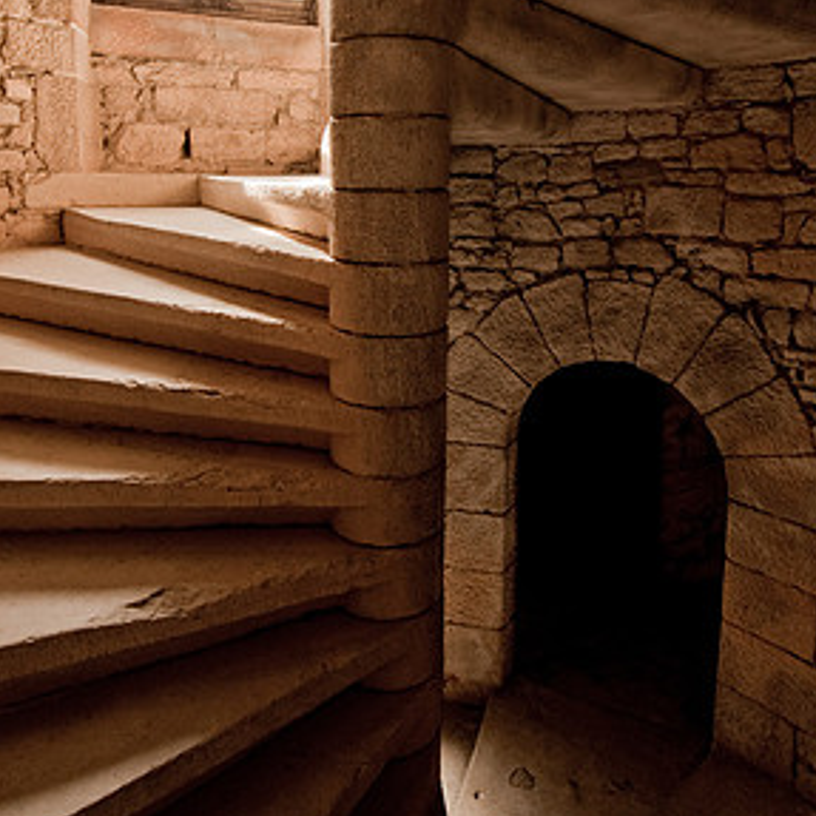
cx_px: 399
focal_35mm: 24
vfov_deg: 62.7
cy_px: 245
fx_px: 640
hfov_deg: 65.0
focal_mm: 12
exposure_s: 1/60
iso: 200
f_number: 4
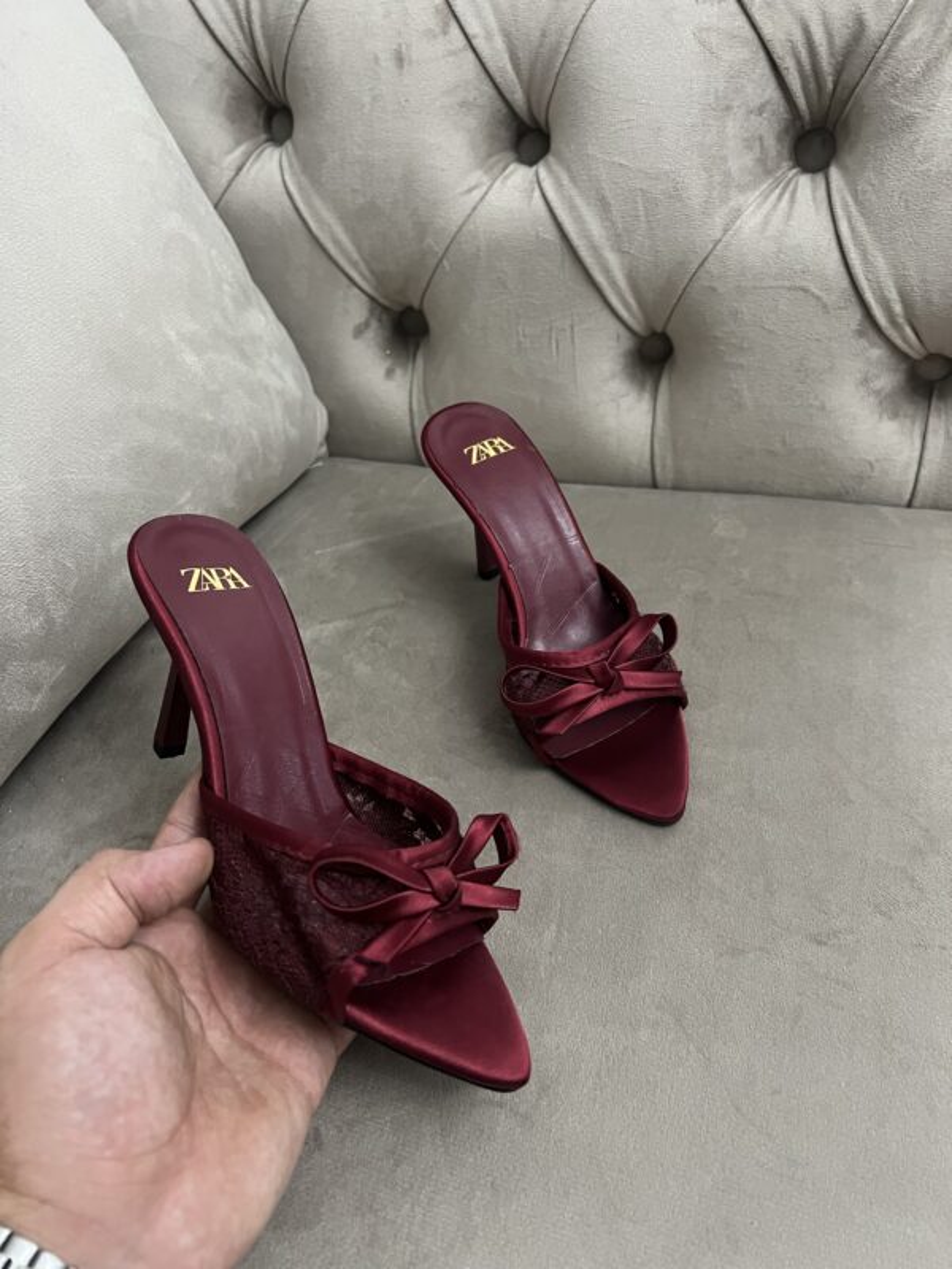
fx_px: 953
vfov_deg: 67.3
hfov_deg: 53.1
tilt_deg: -45.8
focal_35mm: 26
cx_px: 476
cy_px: 634
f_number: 1.5
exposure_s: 1/33
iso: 400
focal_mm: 5.7
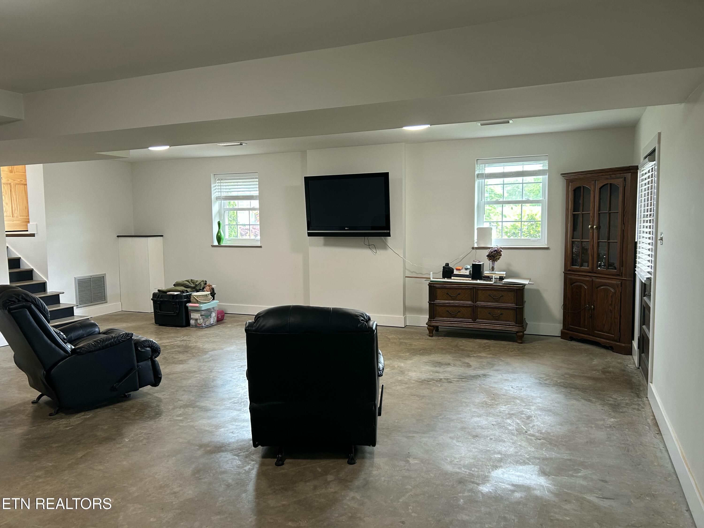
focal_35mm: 26
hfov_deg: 67.3
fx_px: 529
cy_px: 264
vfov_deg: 53.1
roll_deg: +1.3
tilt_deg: -5.7
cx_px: 352
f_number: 1.5
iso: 125
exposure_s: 1/60
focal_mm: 5.7
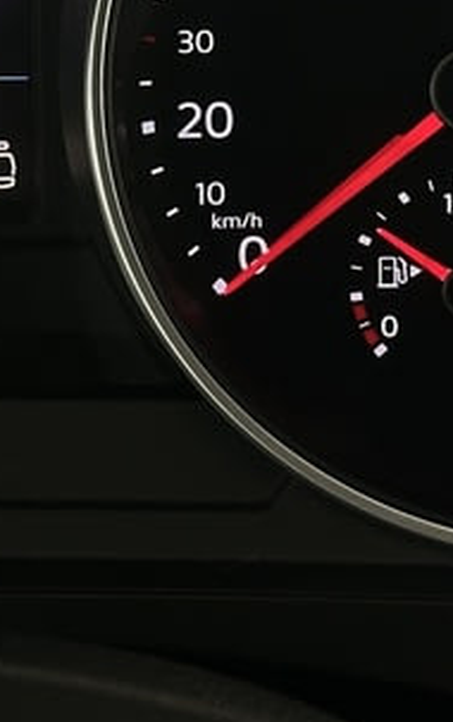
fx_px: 2976
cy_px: 18
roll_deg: +0.3
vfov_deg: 13.7
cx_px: -126
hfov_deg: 8.6
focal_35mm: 151
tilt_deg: -24.5
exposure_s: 1/33
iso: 200
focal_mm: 6.86
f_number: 1.78
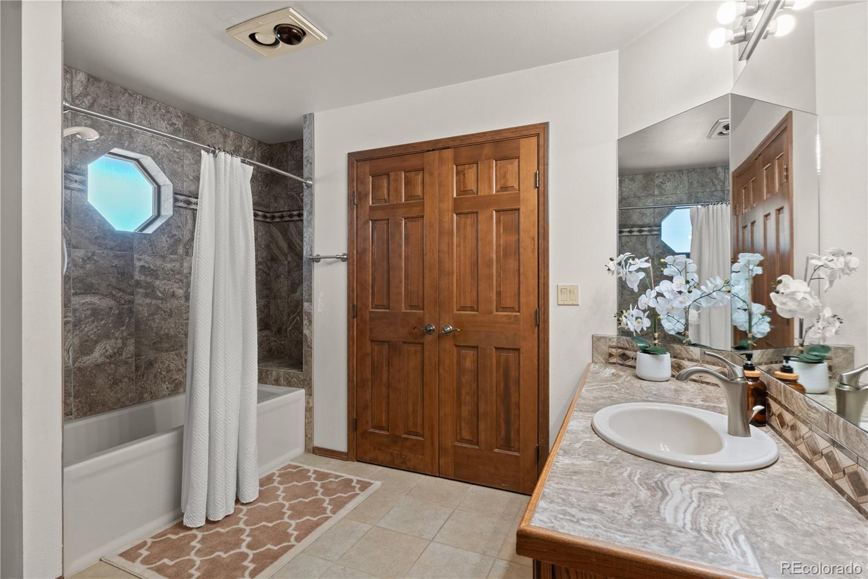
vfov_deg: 69.2
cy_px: 290
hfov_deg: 92.0
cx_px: 434
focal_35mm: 17
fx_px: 419
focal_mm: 11.6
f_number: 8
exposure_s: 1/6
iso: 400
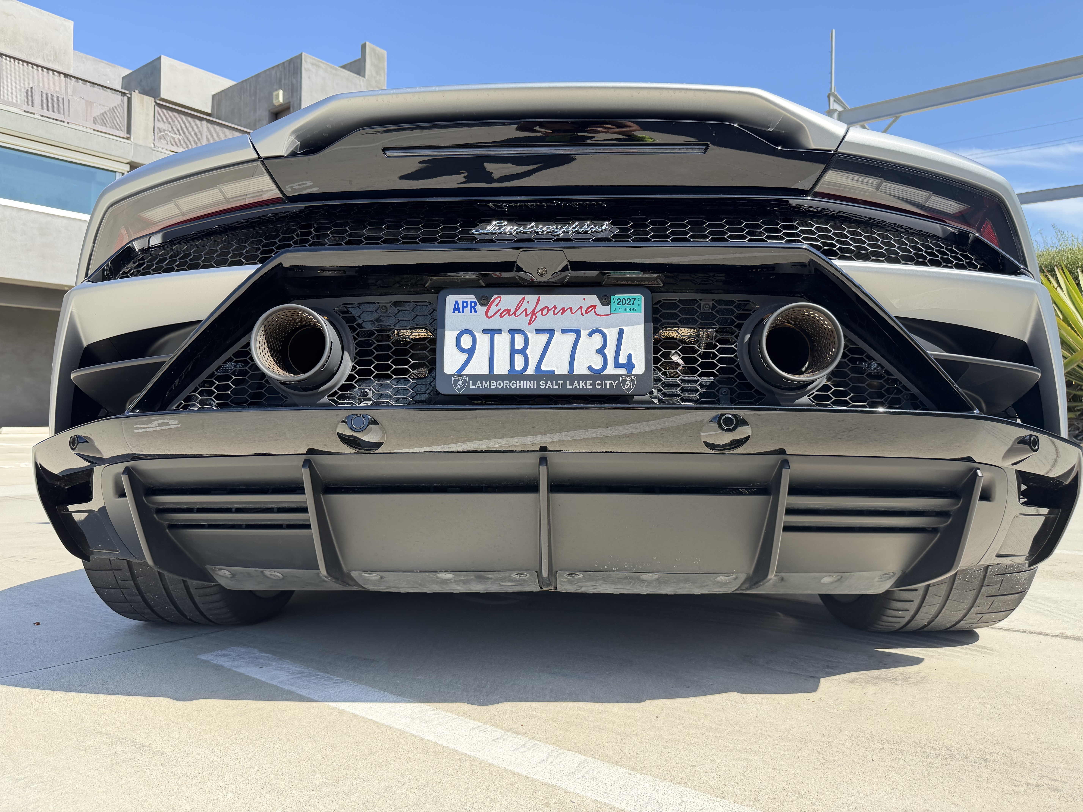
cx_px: 542
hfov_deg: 71.6
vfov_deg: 56.8
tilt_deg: +0.2
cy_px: 406
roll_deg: +0.1
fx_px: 751
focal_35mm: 24
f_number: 1.78
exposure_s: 1/1855
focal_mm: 6.76
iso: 100
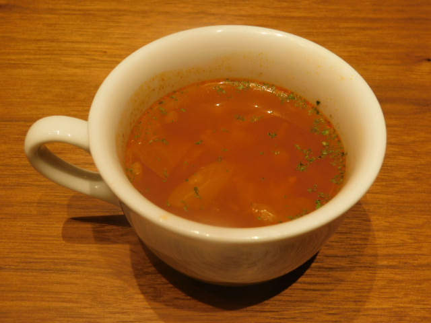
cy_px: 162
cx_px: 216
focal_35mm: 45
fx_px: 560
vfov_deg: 32.2
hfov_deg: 42.1
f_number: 3.7
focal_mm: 8
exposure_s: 1/30
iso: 140
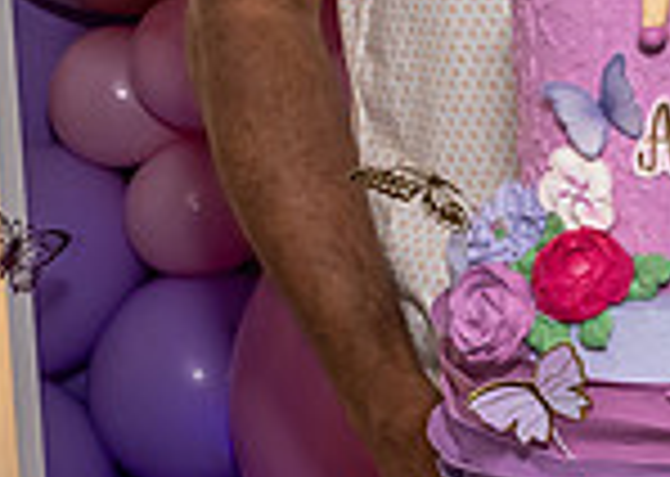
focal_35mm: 149
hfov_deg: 13.1
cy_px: -325
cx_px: 821
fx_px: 2831
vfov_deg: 9.3
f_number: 7.1
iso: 800
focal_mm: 23
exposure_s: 1/250
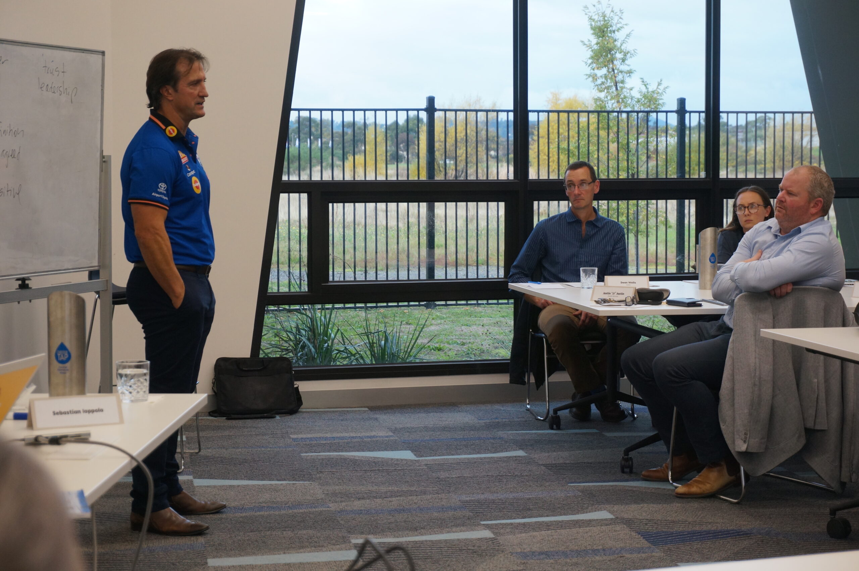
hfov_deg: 27.0
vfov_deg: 18.1
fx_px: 1788
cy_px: 286
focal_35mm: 75
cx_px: 430
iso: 500
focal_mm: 50
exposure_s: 1/80
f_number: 5.6
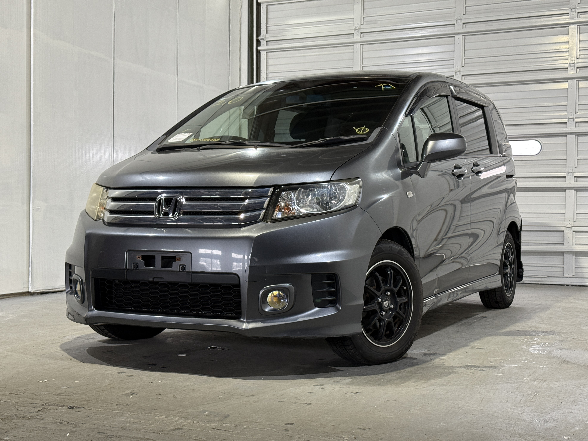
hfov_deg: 38.9
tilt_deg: -0.7
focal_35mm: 49
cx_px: 293
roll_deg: -0.3
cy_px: 225
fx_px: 832
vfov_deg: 29.7
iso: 125
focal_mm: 6.76
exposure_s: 1/60
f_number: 1.78
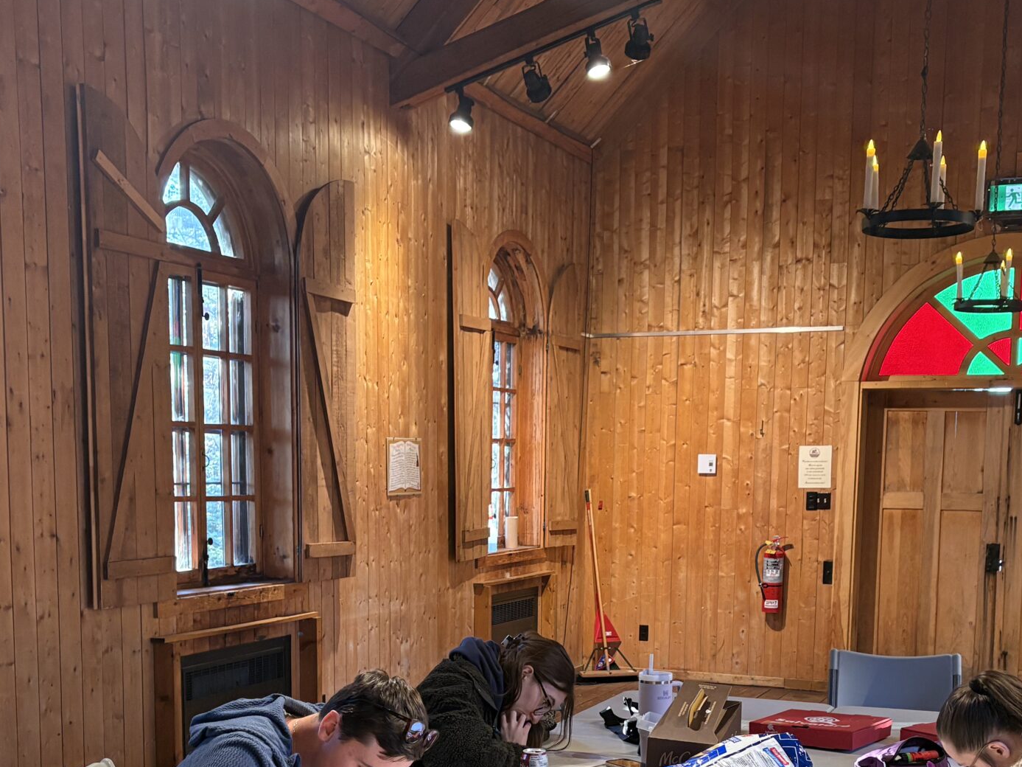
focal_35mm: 48
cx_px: 531
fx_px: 1417
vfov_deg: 29.5
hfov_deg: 39.7
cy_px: 628
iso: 250
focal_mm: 5.96
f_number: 1.6
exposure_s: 1/60
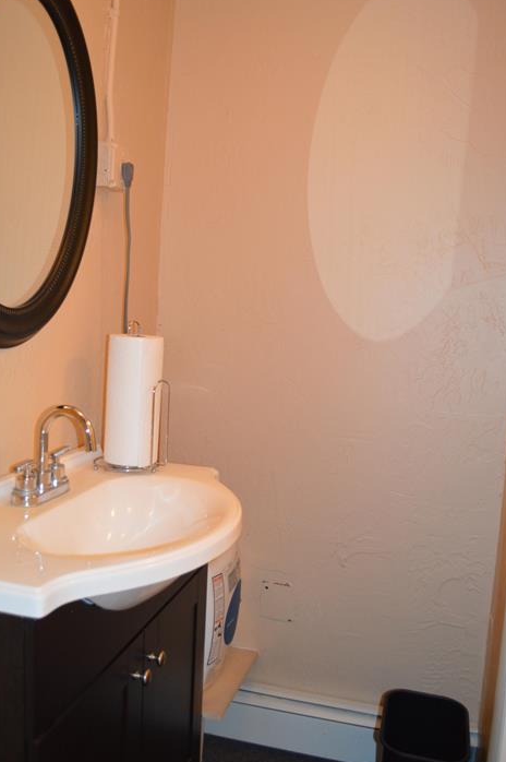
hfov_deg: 39.9
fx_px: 697
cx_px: 232
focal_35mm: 33
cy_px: 368
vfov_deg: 57.3
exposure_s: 1/60
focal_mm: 20
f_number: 3.8
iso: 800
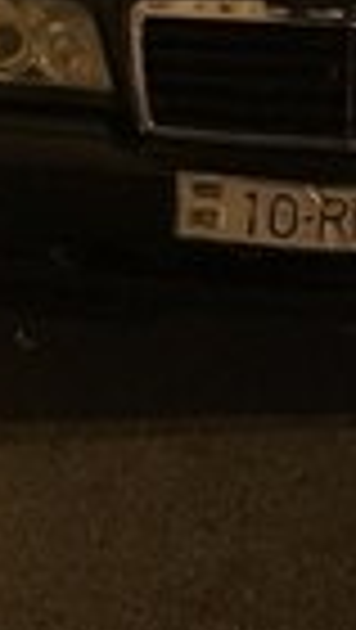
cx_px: 275
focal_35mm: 108
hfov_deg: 11.2
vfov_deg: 18.9
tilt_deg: -10.6
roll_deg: -1.1
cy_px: -94
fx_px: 1808
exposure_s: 1/6
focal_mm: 3.99
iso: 80
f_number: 1.8
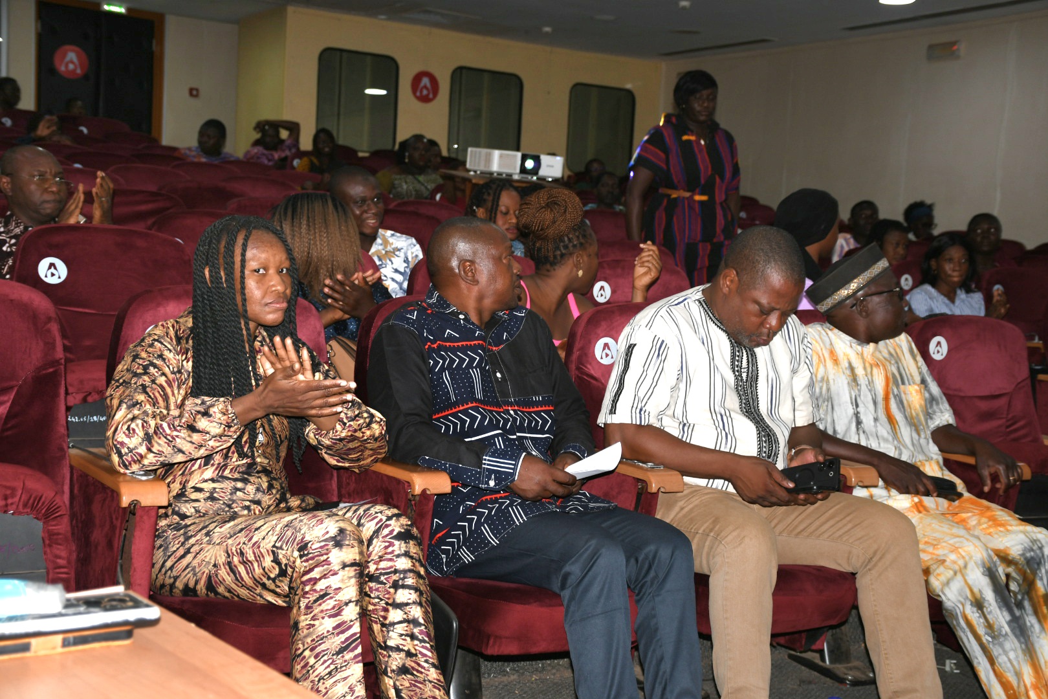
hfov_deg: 38.2
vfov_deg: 26.0
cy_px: 350
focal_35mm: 52
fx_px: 1514
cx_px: 524
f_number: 4.2
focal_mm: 35
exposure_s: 1/60.2
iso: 200
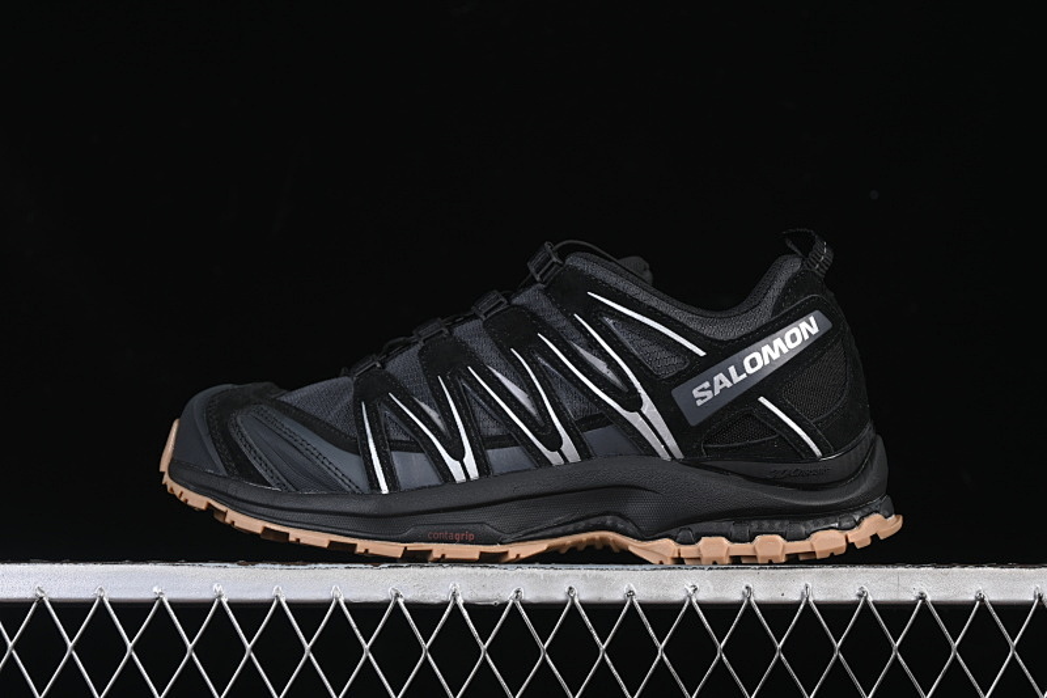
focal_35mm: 75
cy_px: 349
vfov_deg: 18.2
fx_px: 2181
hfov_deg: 27.0
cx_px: 524
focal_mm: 50
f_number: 6.3
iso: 160
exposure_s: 1/60
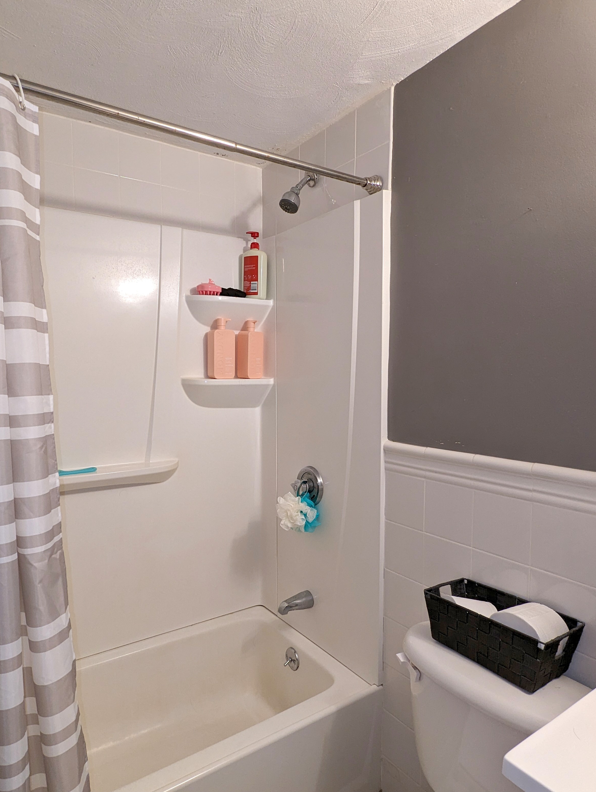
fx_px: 481
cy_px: 406
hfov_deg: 63.5
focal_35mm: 21
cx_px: 283
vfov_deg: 78.9
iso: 100
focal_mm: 2.35
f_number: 2.2
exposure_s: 1/24
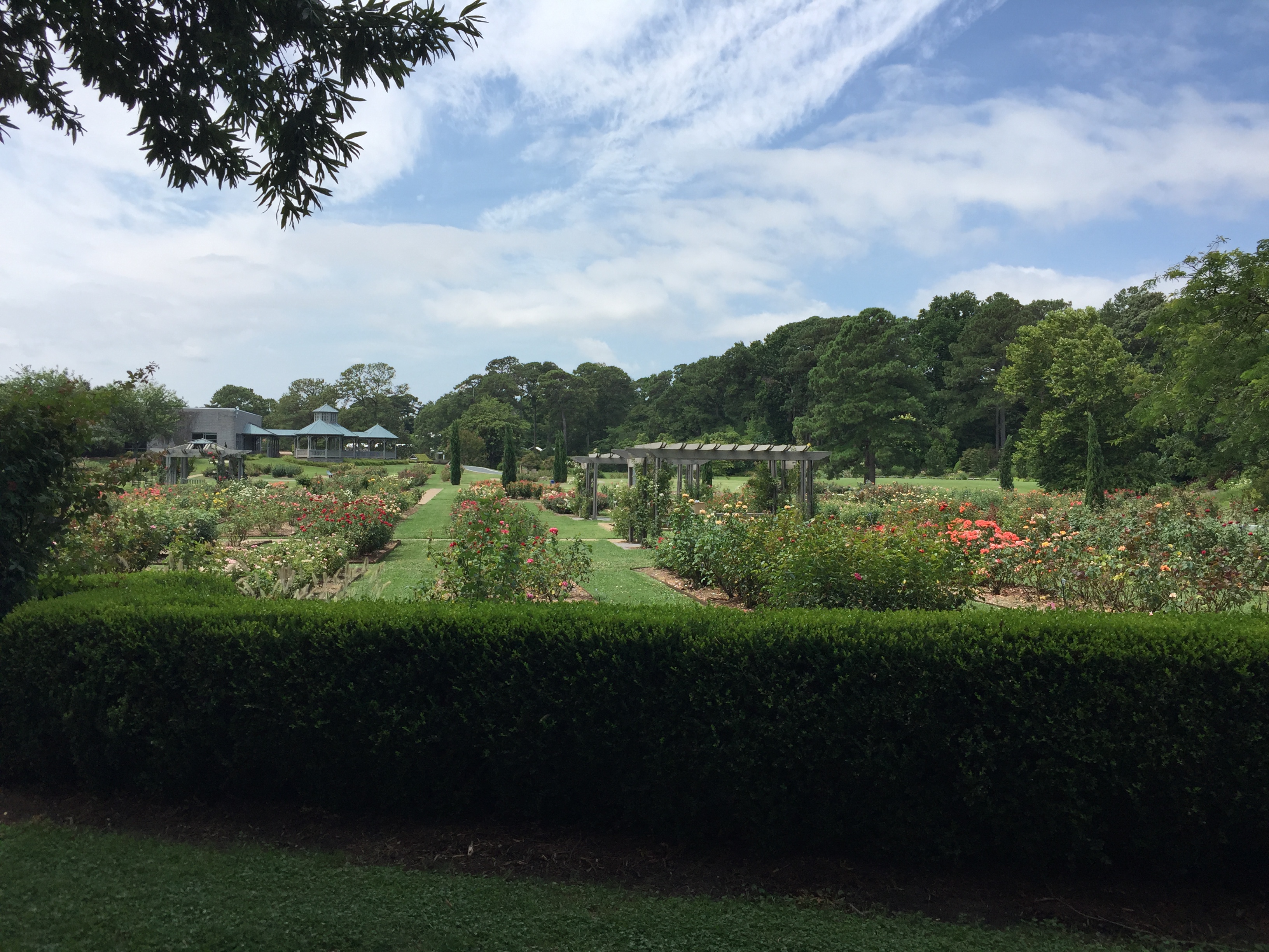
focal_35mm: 29
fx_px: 1063
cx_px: 634
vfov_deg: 48.2
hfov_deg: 61.7
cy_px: 476
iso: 32
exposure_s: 1/1412
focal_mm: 4.15
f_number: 2.2
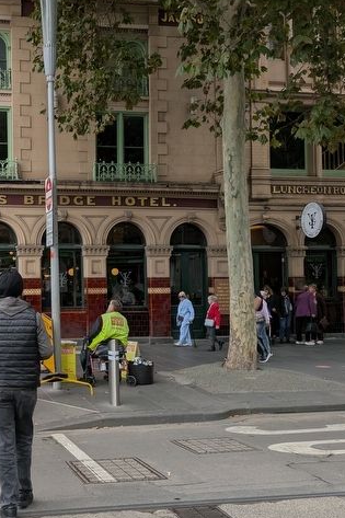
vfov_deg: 44.5
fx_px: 633
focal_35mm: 44
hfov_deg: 29.6
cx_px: 58
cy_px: 251
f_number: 1.89
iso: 50
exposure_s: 1/733
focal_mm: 5.43
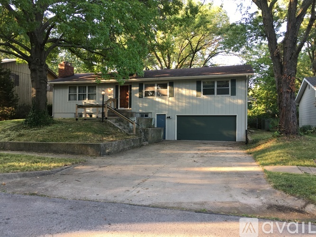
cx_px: 158
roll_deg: -1.2
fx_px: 265
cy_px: 118
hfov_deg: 61.7
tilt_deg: +2.3
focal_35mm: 29
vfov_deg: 48.2
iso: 25
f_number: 2.2
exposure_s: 1/40
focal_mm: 4.15
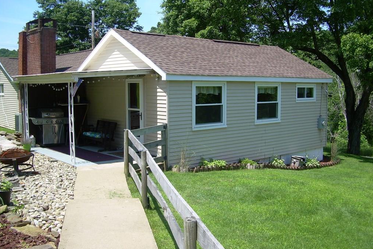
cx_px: 185
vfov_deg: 33.4
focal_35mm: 40
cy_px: 115
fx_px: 414
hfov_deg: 48.5
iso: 50
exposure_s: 1/594
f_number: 2.8
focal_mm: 6.3
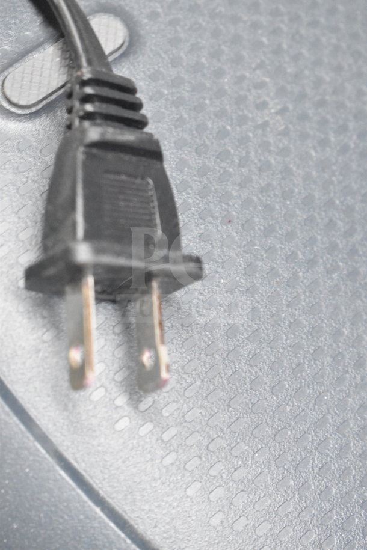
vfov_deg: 24.6
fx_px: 1261
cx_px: 184
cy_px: 275
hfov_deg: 16.6
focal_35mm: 82
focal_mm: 55
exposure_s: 1/100
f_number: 5.6
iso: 9000
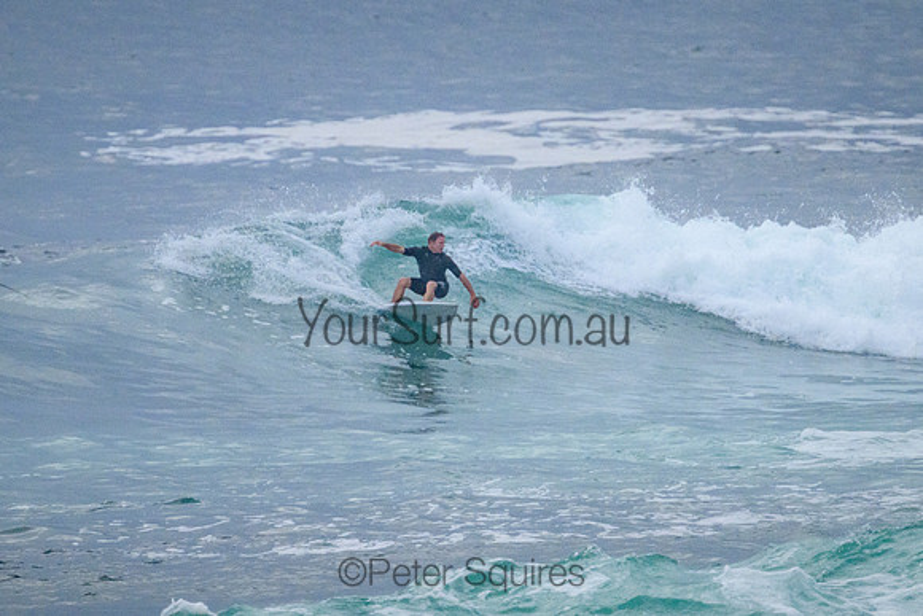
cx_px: 501
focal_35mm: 1100
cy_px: 257
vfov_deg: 1.3
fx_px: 28200
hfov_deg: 1.9
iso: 3200
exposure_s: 1/2000
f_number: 11
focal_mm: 800
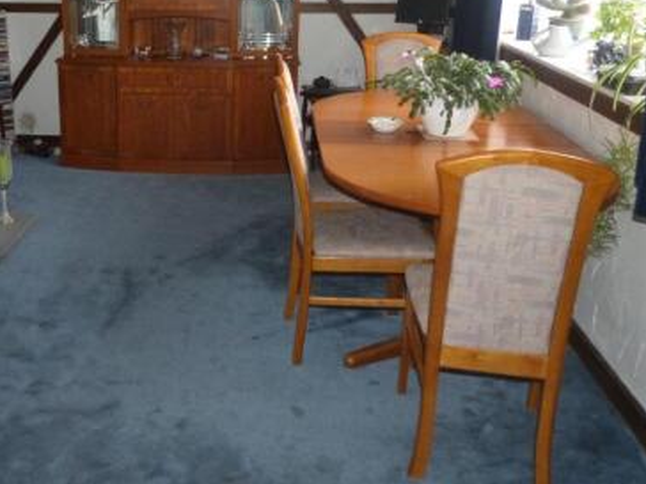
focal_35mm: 40
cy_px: 164
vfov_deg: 35.6
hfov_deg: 45.4
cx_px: 173
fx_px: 746
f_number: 2.8
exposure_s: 1/60
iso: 400
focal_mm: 4.5
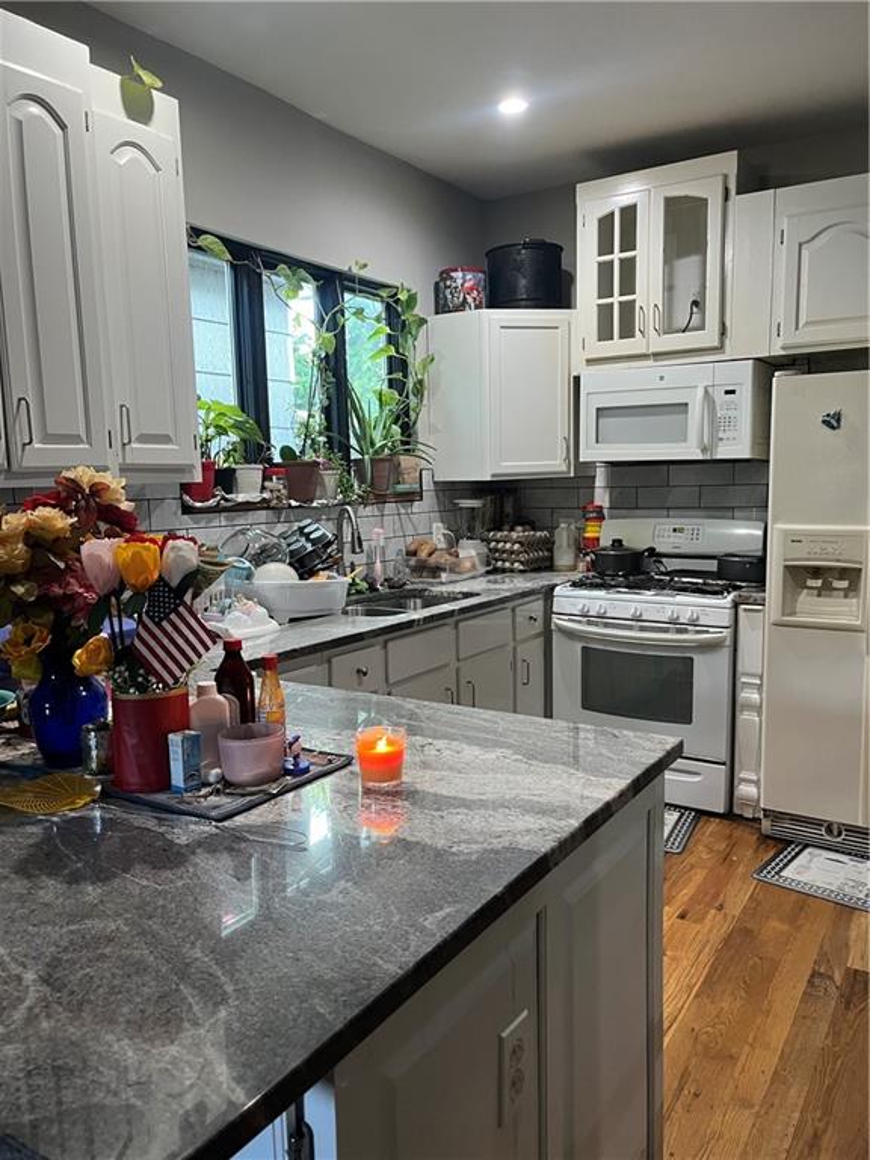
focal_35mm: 26
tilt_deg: -7.6
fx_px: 871
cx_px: 435
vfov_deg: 67.3
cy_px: 580
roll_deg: +0.6
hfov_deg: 53.1
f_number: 1.6
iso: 200
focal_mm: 5.1
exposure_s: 1/60
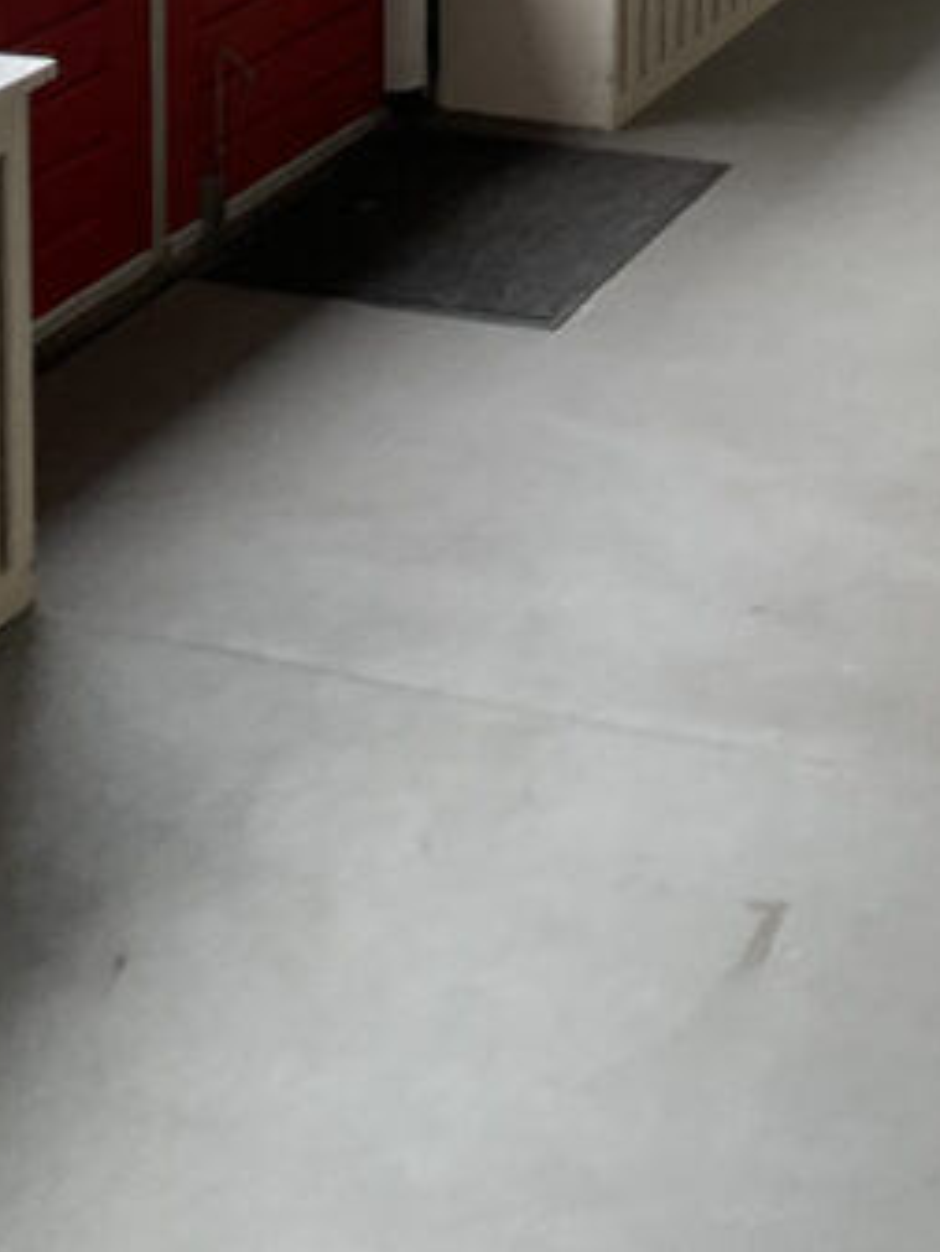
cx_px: 516
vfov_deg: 20.5
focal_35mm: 88
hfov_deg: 16.8
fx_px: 3184
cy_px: -346
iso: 40
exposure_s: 1/50
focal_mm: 3
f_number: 1.8
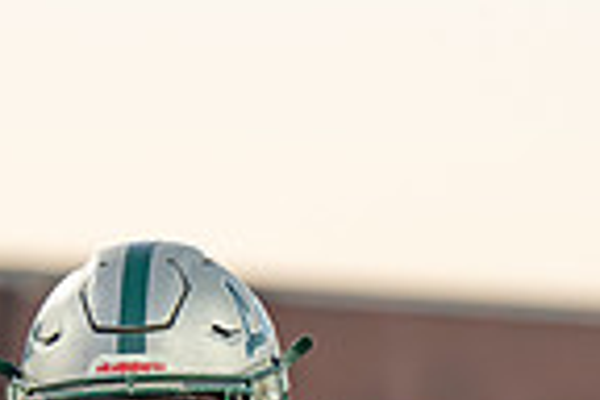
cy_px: 489
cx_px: 918
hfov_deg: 3.1
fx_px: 11199
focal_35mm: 672
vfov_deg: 2.0
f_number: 2.8
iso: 1250
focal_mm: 122
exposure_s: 1/1250
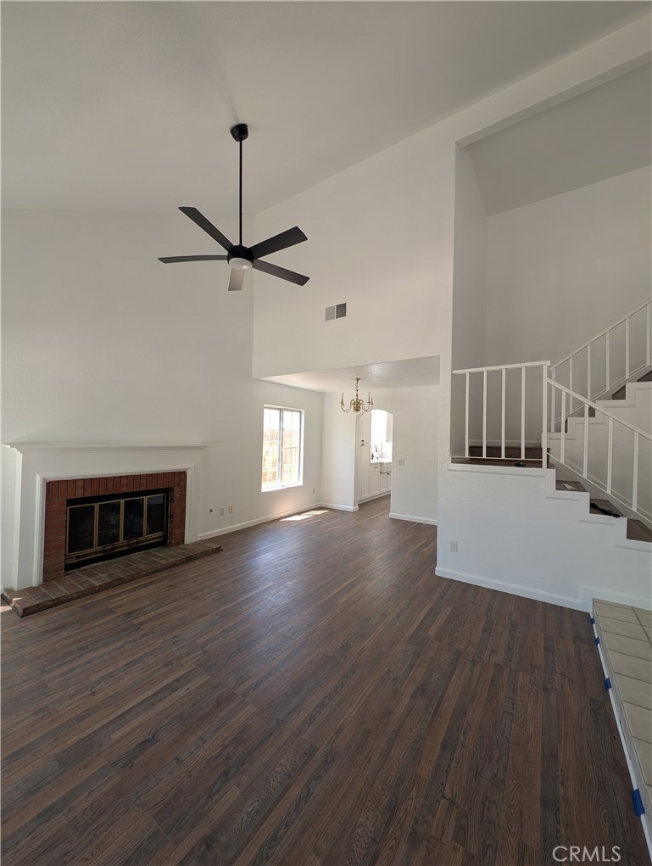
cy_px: 433
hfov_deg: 94.7
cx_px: 326
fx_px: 301
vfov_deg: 110.4
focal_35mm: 12
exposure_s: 1/95.1
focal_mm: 2.23
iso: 43
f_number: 1.95
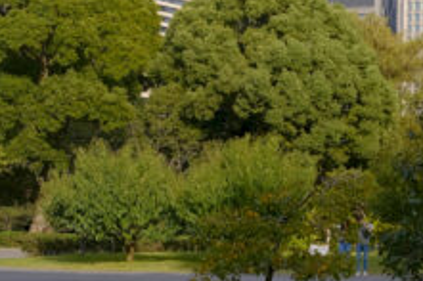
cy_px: -74
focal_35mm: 116
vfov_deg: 11.5
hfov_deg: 17.2
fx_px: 1362
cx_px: 440
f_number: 6.4
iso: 160
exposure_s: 1/250
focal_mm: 21.4
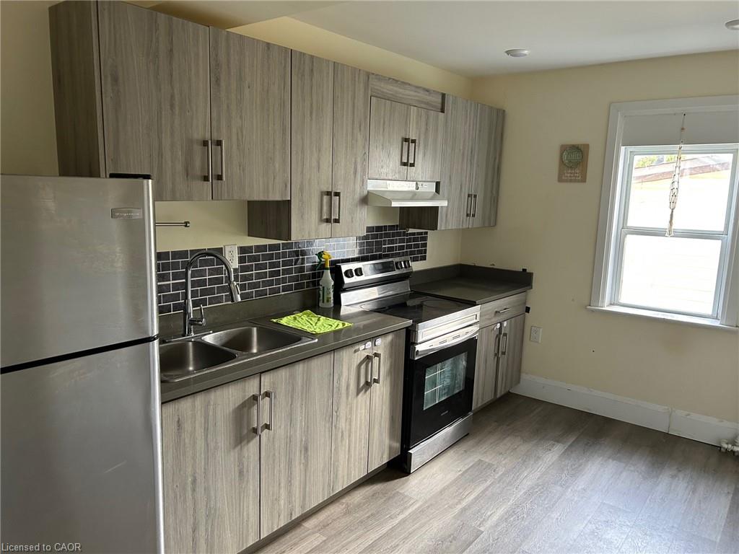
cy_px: 277
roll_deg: -1.8
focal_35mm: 26
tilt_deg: -9.8
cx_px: 370
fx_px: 555
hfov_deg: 67.3
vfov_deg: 53.1
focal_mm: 5.7
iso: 200
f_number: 1.5
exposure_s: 1/60
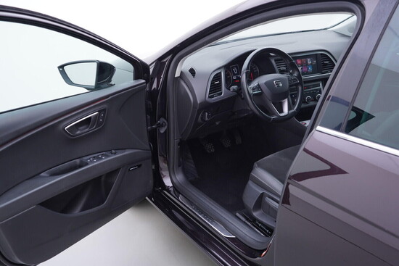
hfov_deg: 53.1
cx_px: 200
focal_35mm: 36
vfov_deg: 36.9
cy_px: 133
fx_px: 399
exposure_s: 1/40
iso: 125
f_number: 2.8
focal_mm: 24
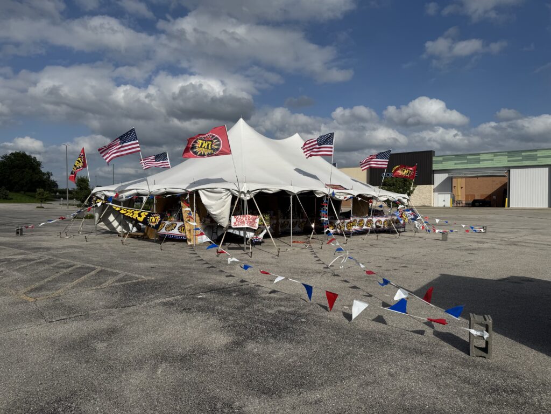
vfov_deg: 56.8
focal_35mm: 24
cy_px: 207
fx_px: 382
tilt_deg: -1.3
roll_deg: -0.8
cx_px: 276
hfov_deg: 71.6
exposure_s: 1/10417
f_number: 1.78
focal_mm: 6.76
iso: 80
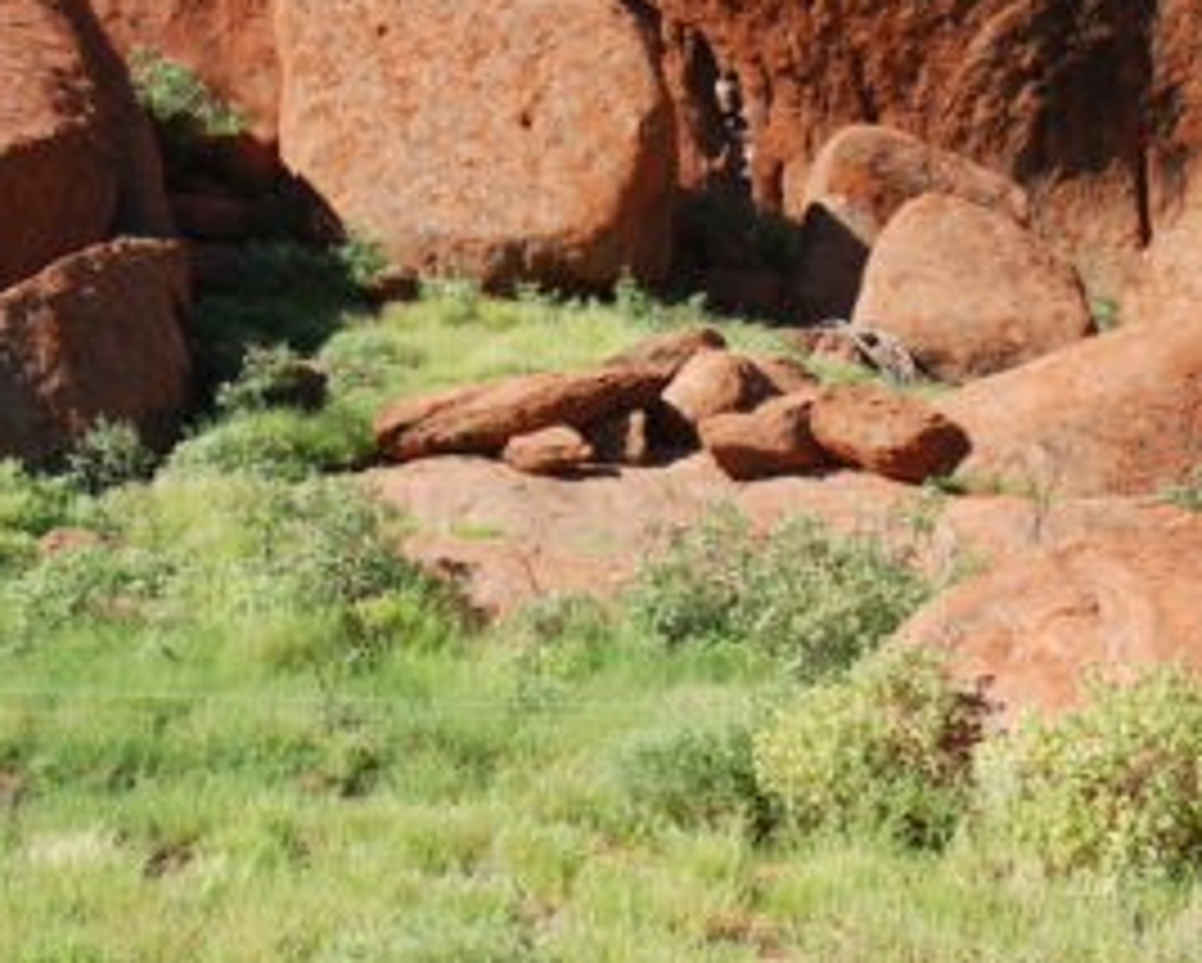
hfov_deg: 32.4
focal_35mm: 58
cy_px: 335
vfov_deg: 26.1
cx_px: 680
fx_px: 2065
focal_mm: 22
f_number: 7.1
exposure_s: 1/200
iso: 100
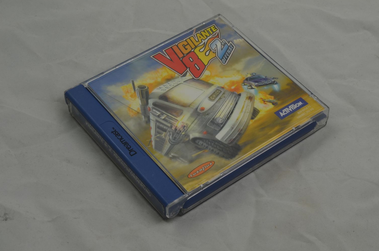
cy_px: 116
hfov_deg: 28.1
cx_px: 222
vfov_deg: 18.8
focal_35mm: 72
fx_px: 757
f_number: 20
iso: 100
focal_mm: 40
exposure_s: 1/3
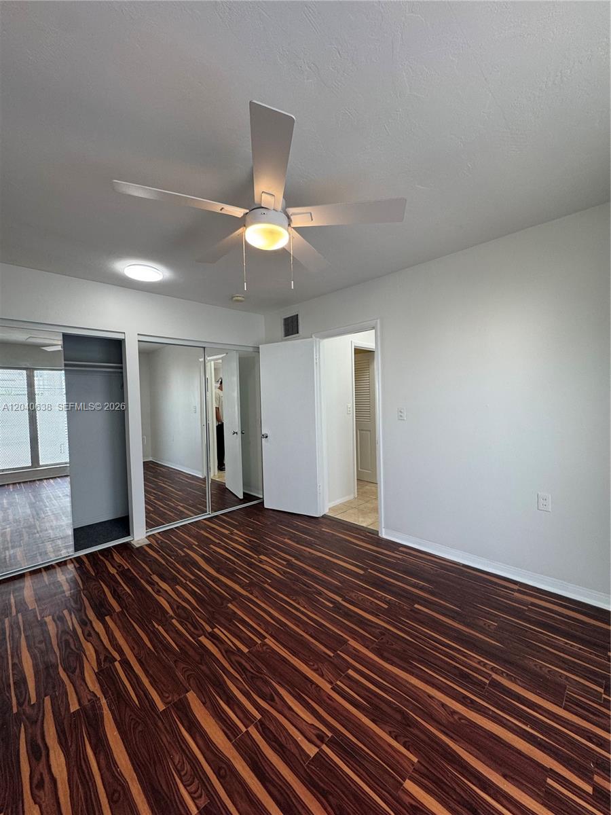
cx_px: 306
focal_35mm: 14
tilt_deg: -0.9
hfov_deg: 85.7
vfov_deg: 102.1
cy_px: 408
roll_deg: +1.3
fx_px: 329
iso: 125
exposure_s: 1/120
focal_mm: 2.22
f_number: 2.2
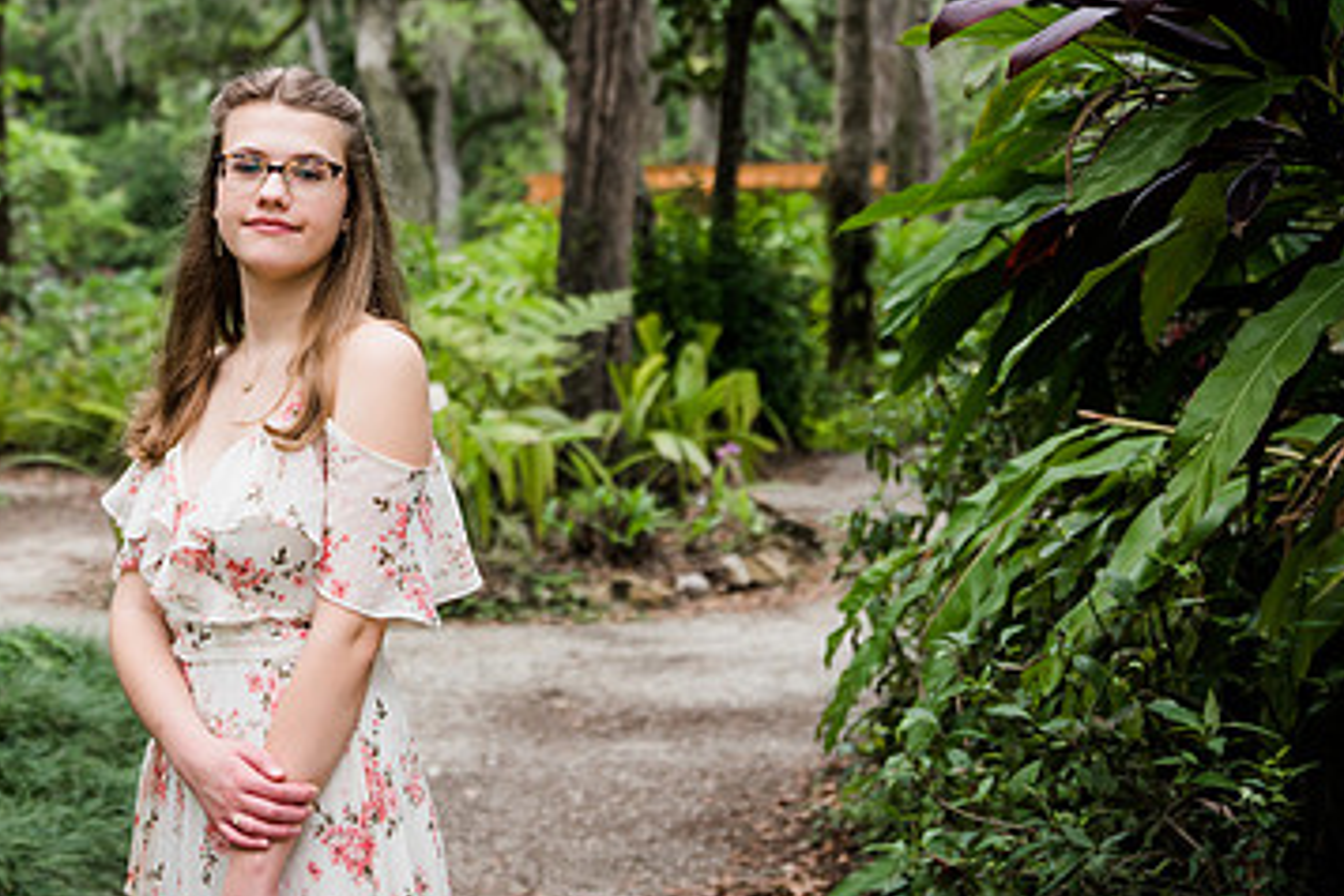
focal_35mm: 88
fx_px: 3285
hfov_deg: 22.8
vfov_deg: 15.4
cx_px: 271
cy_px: 201
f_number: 2.8
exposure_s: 1/250
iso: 100
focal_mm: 44
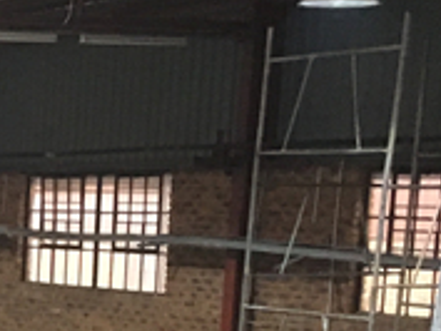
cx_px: -341
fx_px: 1670
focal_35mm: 131
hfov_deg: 13.5
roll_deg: +1.3
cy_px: 535
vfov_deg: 10.8
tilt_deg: -11.8
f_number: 2.2
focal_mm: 4.15
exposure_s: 1/25
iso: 200
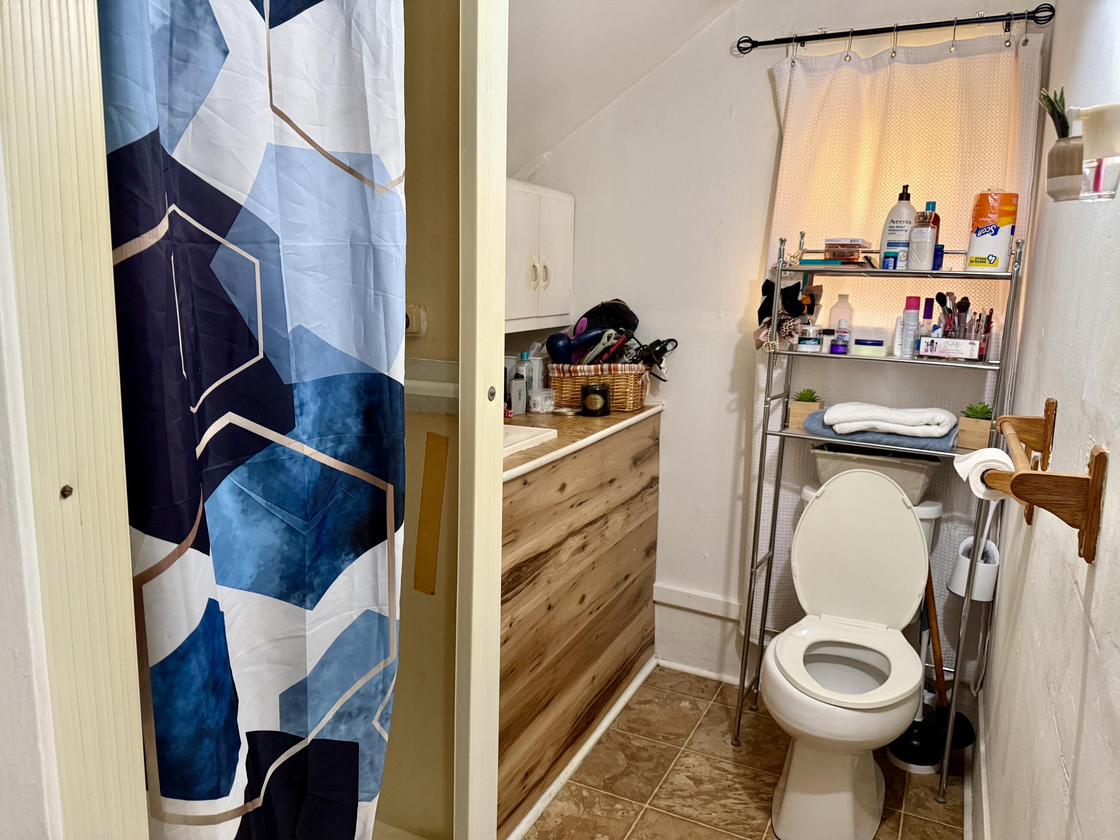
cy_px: 420
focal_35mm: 24
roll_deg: -0.7
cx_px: 560
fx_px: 777
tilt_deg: -9.1
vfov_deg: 56.8
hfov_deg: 71.6
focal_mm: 6.76
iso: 320
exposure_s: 1/60
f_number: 1.78
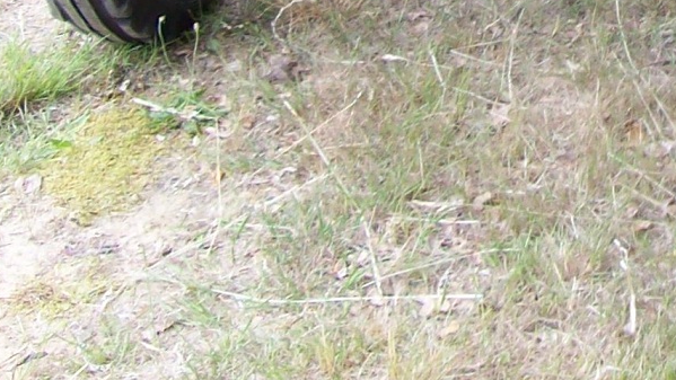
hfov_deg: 15.7
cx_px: 843
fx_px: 2348
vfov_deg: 8.7
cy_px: -435
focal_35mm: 131
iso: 80
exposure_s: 1/79.8
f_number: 2.7
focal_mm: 6
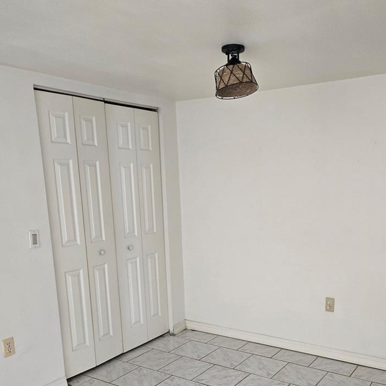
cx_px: 229
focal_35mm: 35
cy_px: 271
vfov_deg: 46.1
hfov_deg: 47.0
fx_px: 442
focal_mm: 5.4
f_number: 1.8
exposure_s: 1/120
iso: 320
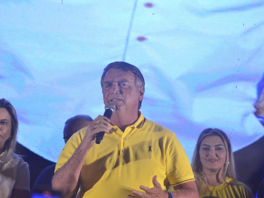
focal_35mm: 246
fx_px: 1876
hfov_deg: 8.1
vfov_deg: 6.0
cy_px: 99
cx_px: 126
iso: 3200
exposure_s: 1/320
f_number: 5.6
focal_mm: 150
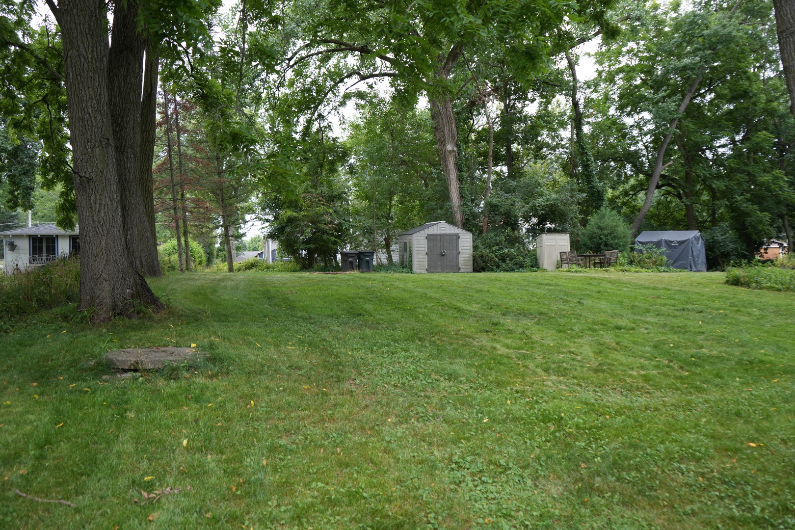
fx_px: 618
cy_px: 265
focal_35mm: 28
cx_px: 398
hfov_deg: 65.5
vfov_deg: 46.4
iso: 250
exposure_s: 1/160
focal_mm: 28
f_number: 4
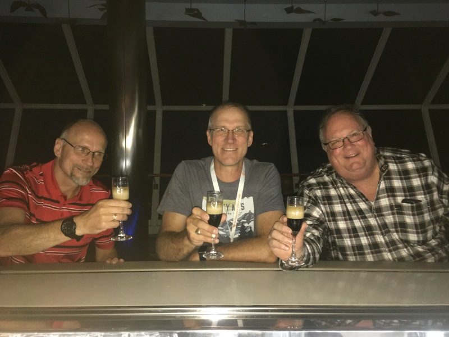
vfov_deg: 48.2
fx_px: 376
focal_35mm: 29
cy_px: 168
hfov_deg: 61.7
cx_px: 224
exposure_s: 1/16
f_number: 2.2
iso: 200
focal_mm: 4.15
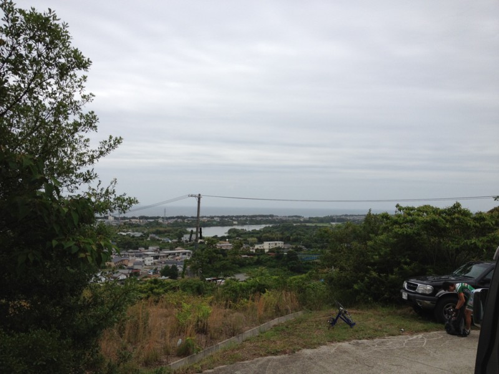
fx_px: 505
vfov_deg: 40.7
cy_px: 187
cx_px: 250
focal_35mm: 35
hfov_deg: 52.6
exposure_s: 1/1493
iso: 64
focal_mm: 4.28
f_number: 2.4
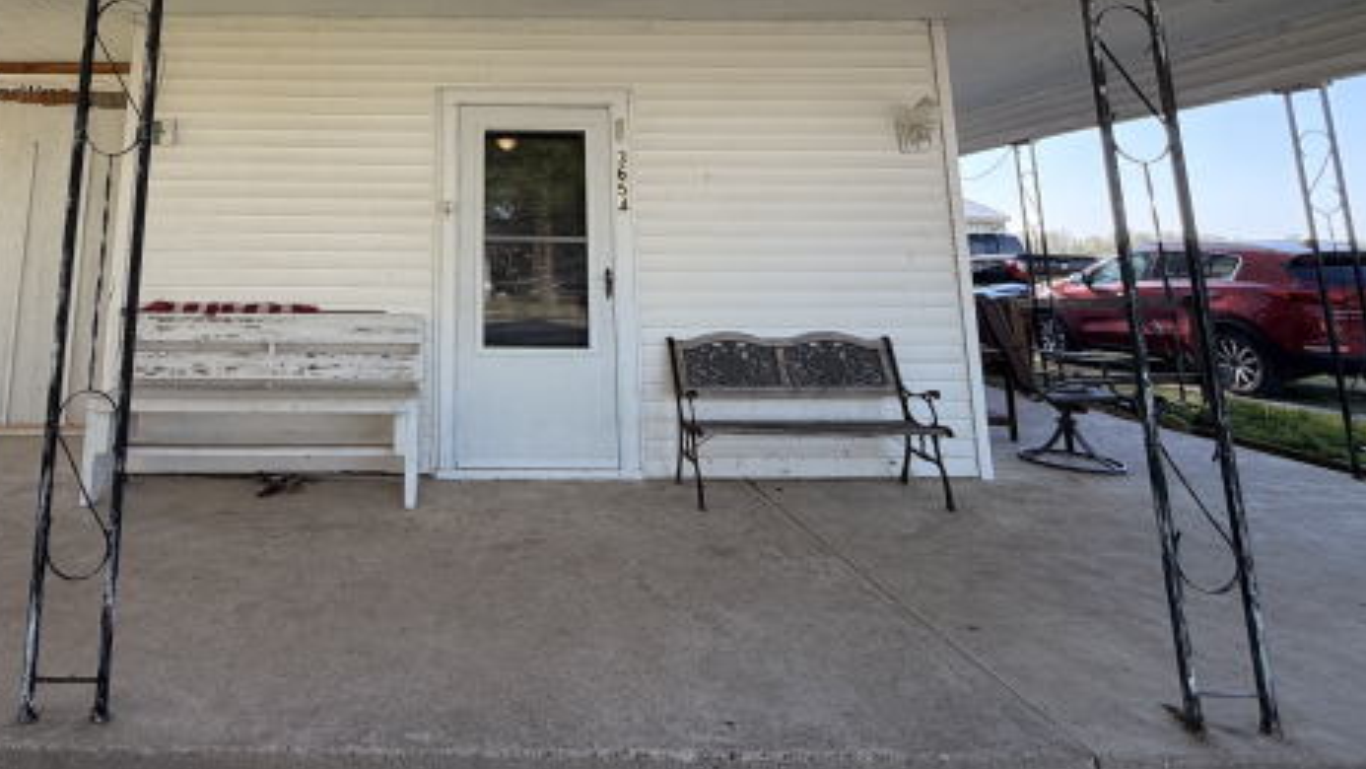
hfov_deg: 78.8
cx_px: 469
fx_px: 797
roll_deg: -0.3
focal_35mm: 22
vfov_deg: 47.5
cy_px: 112
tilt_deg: +10.6
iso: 50
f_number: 2.2
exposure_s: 1/293
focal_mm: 2.22
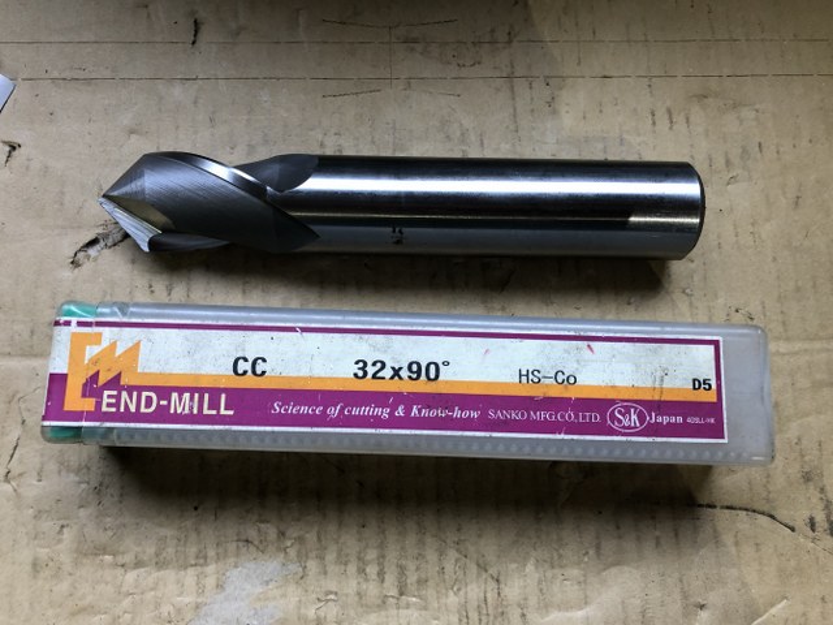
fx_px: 674
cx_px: 416
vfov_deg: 49.7
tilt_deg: -78.4
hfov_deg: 63.4
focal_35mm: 28
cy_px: 312
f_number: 1.8
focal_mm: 3.99
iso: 40
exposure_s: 1/30
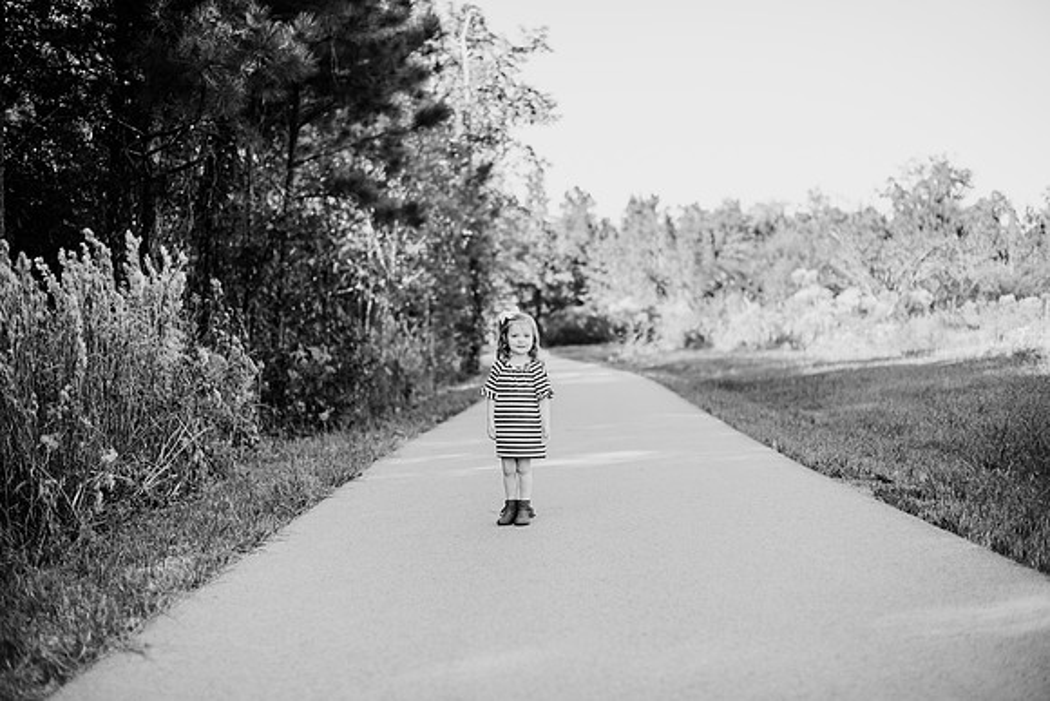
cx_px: 525
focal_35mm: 50
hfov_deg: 39.6
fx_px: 1459
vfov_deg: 27.0
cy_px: 350
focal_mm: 50
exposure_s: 1/1000
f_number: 2
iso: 200
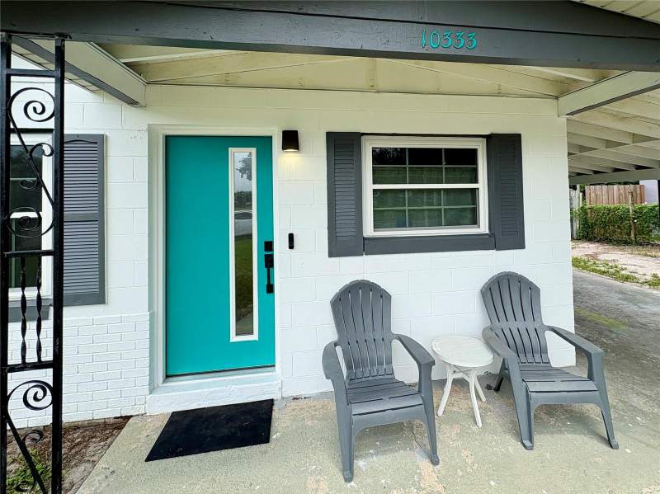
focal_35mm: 14
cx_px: 330
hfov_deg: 102.1
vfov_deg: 85.6
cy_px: 247
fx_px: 267
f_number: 2.2
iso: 40
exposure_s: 1/681
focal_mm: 2.22
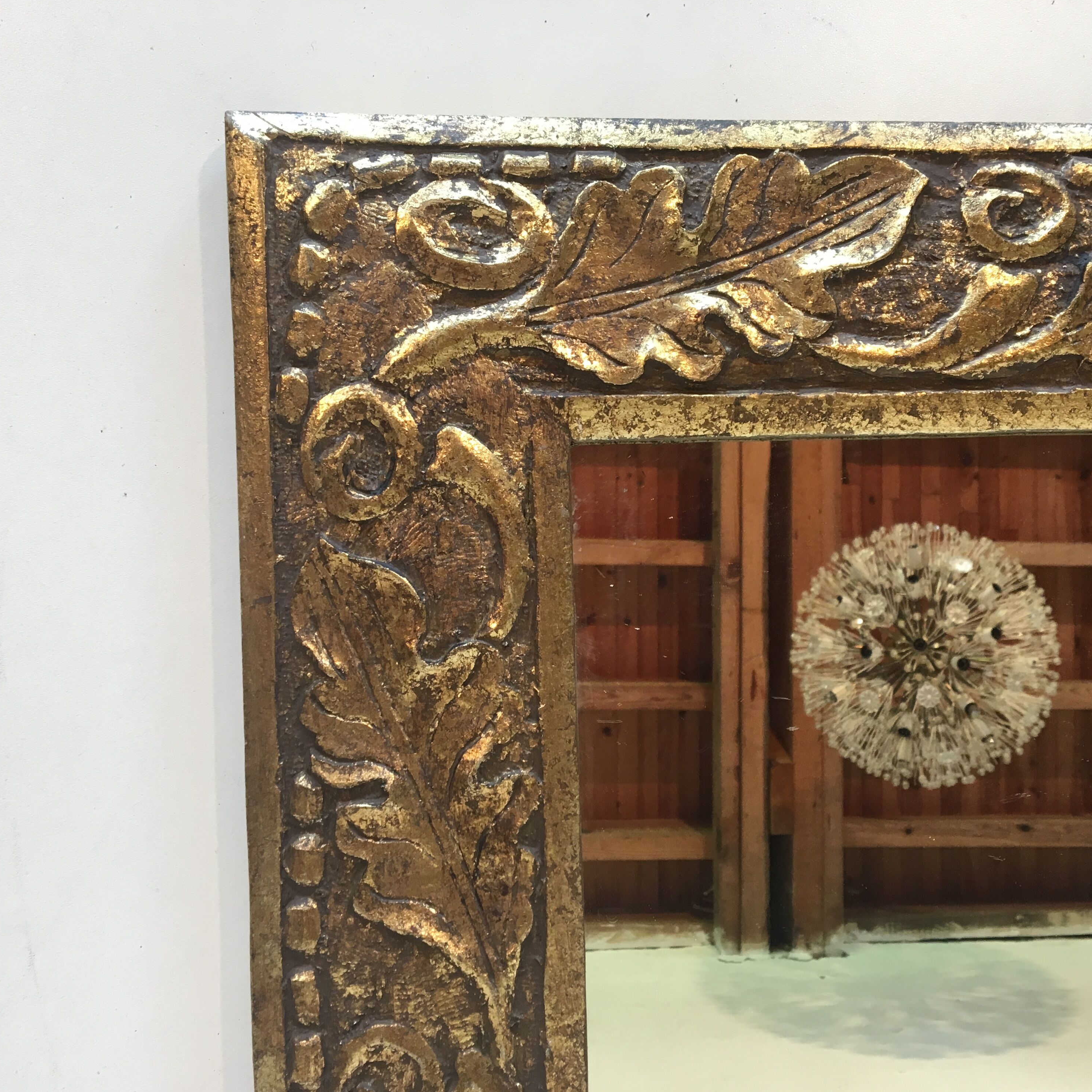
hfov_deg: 47.0
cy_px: 554
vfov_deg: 47.2
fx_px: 1249
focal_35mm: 35
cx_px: 640
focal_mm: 4.15
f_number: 2.2
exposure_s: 1/30
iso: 40
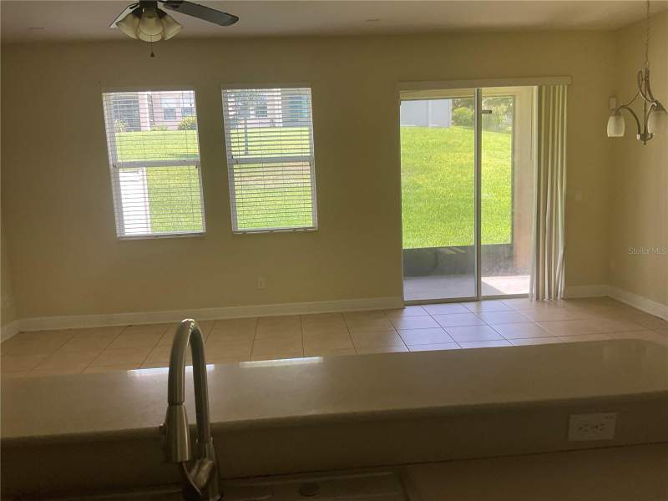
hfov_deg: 61.7
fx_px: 560
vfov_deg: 48.2
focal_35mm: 29
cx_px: 334
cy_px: 250
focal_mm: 3
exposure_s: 1/122
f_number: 1.8
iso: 40
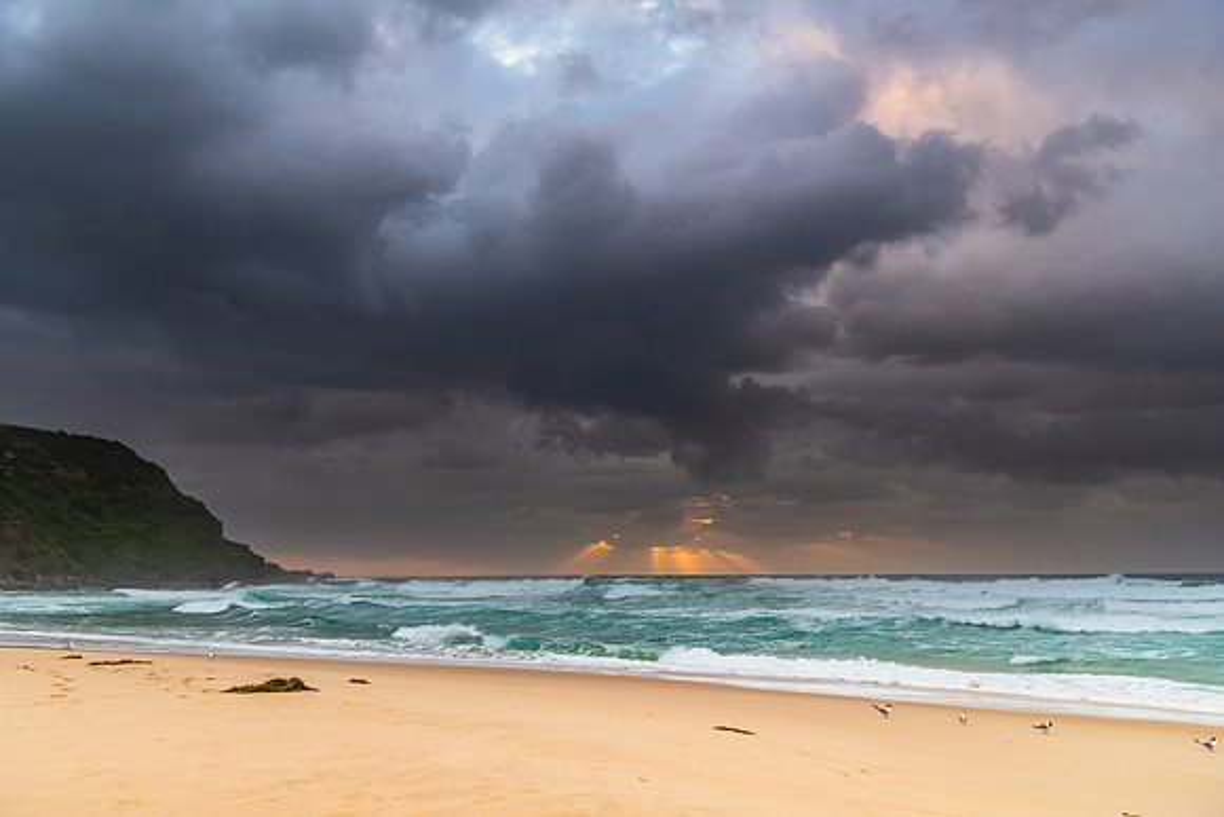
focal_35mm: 36
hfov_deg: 53.4
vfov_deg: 37.1
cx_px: 612
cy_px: 408
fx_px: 1218
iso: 400
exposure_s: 1/40
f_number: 4
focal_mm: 34
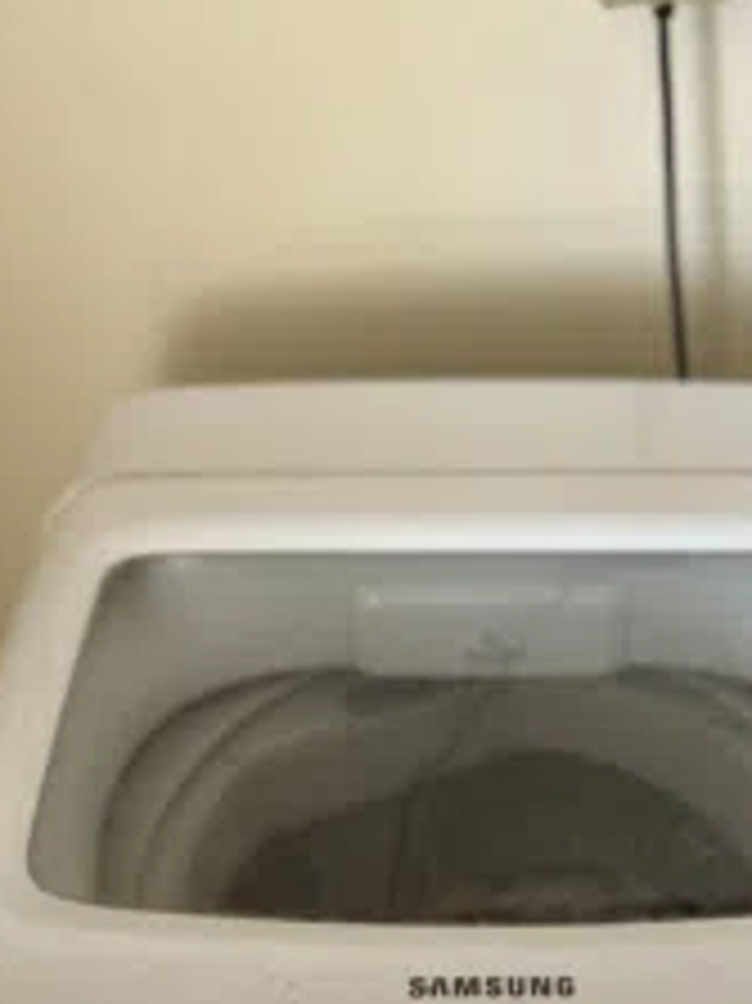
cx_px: 500
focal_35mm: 43
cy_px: 855
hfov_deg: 33.3
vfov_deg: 41.3
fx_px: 1247
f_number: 1.78
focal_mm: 6.86
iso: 250
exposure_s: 1/64
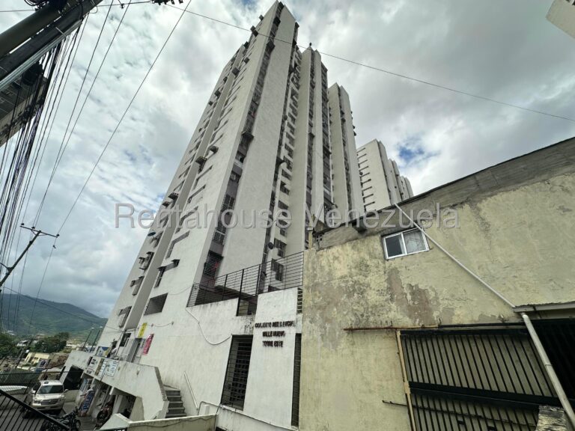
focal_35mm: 14
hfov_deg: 102.1
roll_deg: -5.5
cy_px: 216
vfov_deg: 85.7
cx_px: 288
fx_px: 233
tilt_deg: +32.3
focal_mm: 2.22
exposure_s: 1/2506
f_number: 2.2
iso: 50
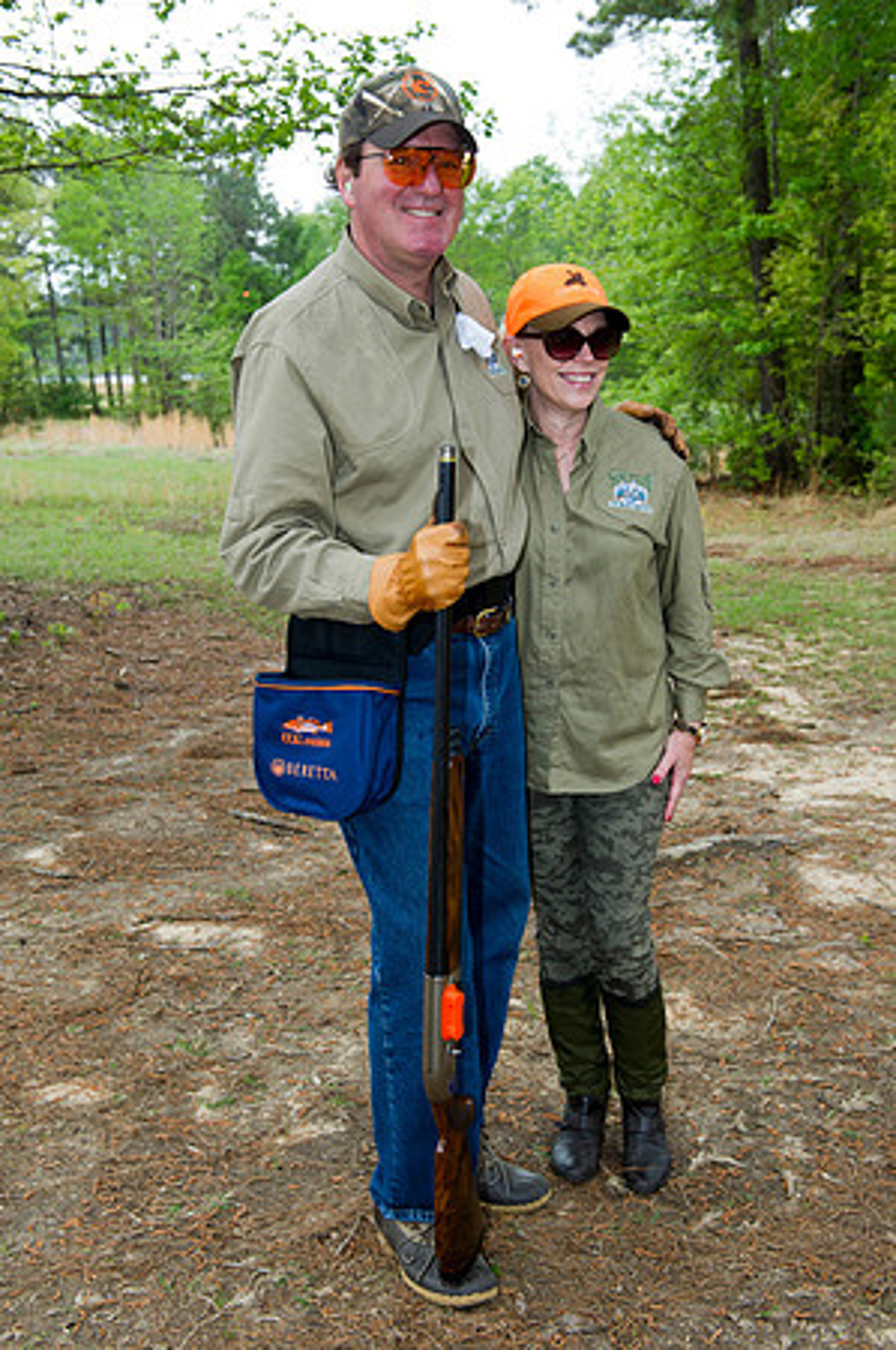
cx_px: 448
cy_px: 675
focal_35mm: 38
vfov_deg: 50.7
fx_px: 1422
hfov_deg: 35.0
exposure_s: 1/250
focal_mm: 38
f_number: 7.1
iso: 400
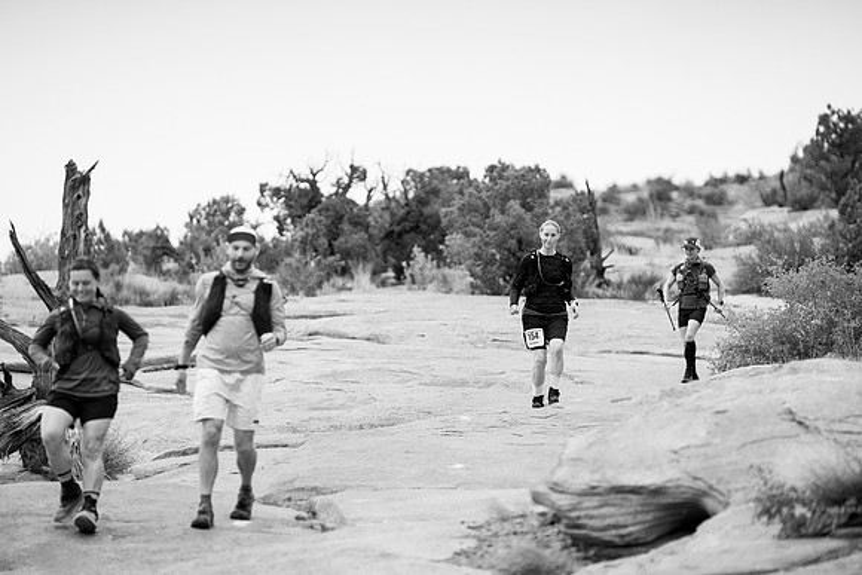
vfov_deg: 6.9
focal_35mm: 200
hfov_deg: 10.3
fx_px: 4790
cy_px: 288
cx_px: 431
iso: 3200
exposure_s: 1/3200
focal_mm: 200
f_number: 3.2
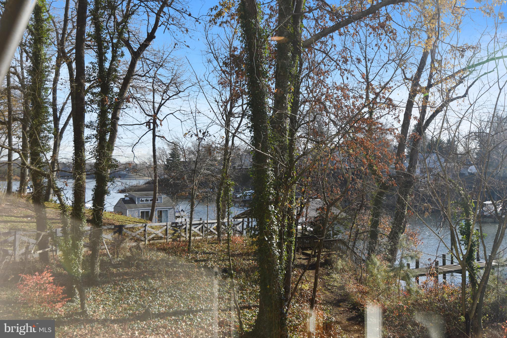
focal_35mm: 35
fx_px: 493
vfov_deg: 37.8
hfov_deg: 54.4
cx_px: 254
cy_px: 169
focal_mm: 35
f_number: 7.1
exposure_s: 1/200
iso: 100
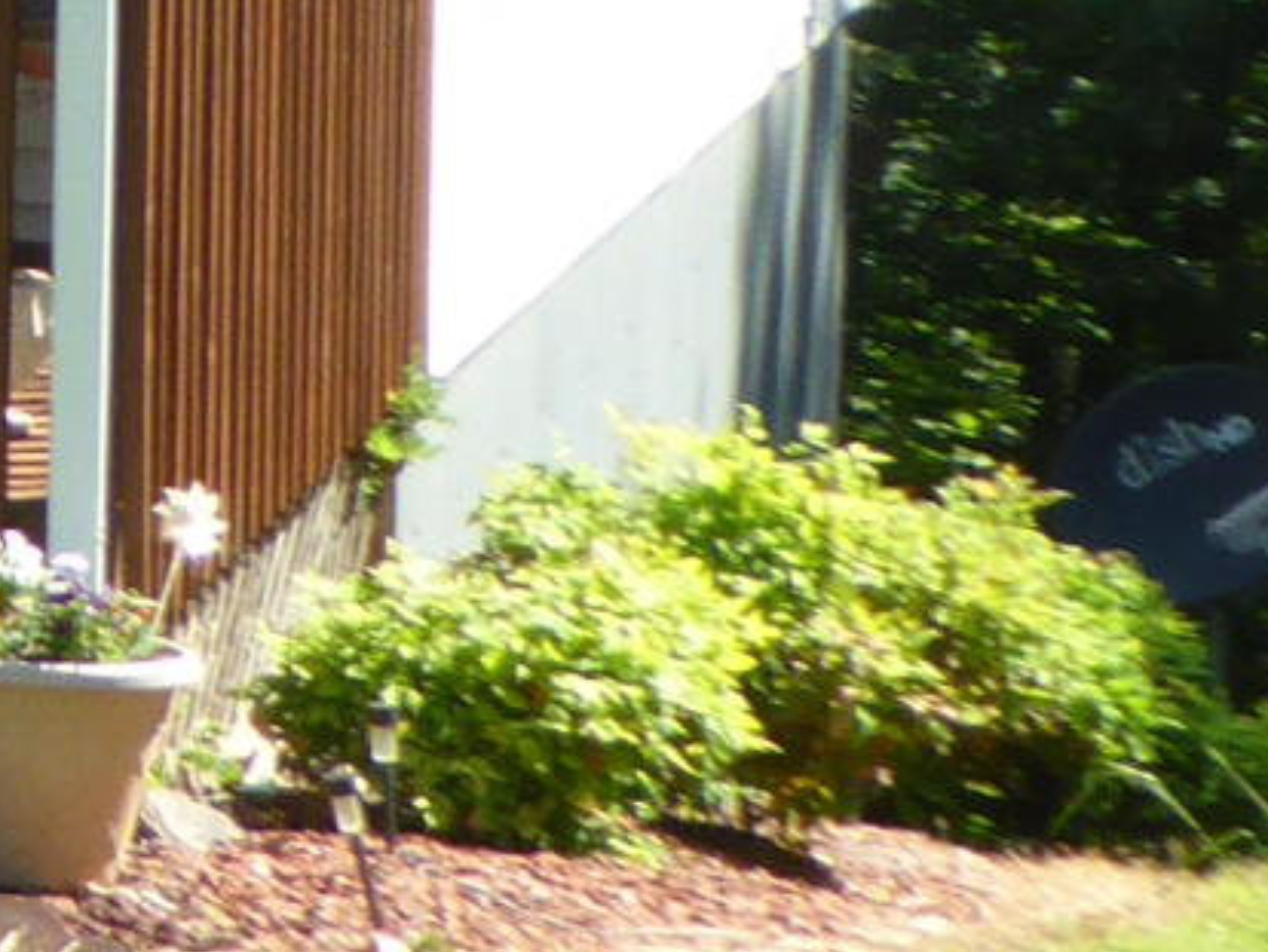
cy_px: -453
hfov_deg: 6.4
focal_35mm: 268
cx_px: -3133
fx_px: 9823
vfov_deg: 5.5
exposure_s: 1/250
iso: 100
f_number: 3.7
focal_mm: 6.7
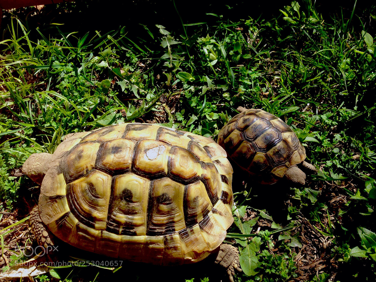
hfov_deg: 55.4
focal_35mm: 33
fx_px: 358
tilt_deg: -62.0
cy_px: 141
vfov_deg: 42.9
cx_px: 188
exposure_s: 1/985
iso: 50
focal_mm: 4.12
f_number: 2.4
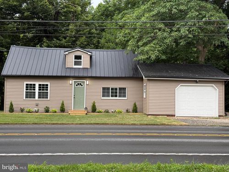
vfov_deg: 30.3
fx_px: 318
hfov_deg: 39.7
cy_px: 86
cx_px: 114
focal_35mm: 48
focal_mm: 6.76
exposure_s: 1/274
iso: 64
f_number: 1.78
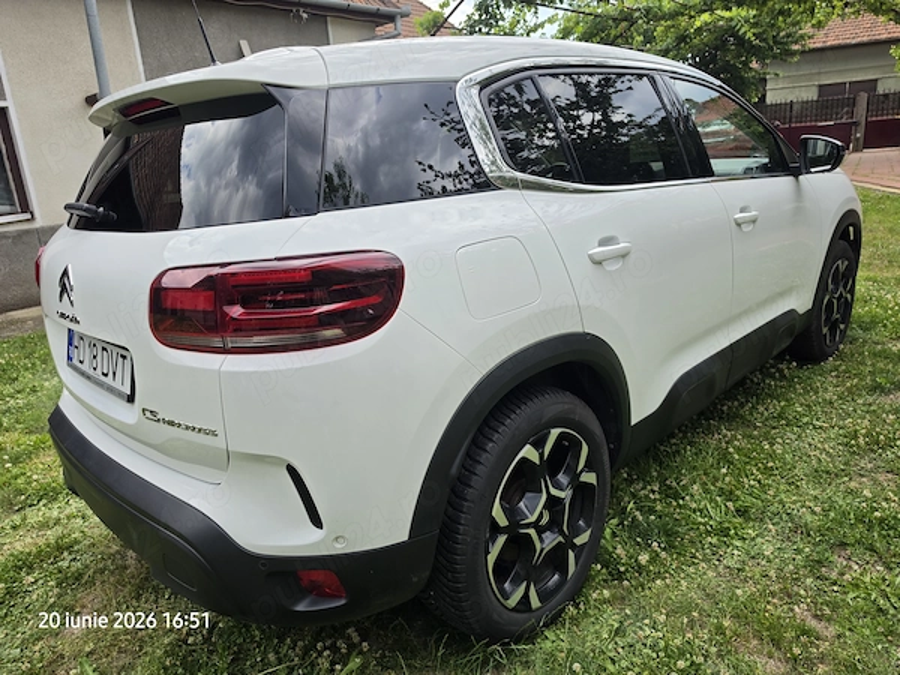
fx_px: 598
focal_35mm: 23
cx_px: 450
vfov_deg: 58.9
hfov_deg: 73.9
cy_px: 338
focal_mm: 6.5
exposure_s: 1/3177
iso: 64
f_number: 1.4
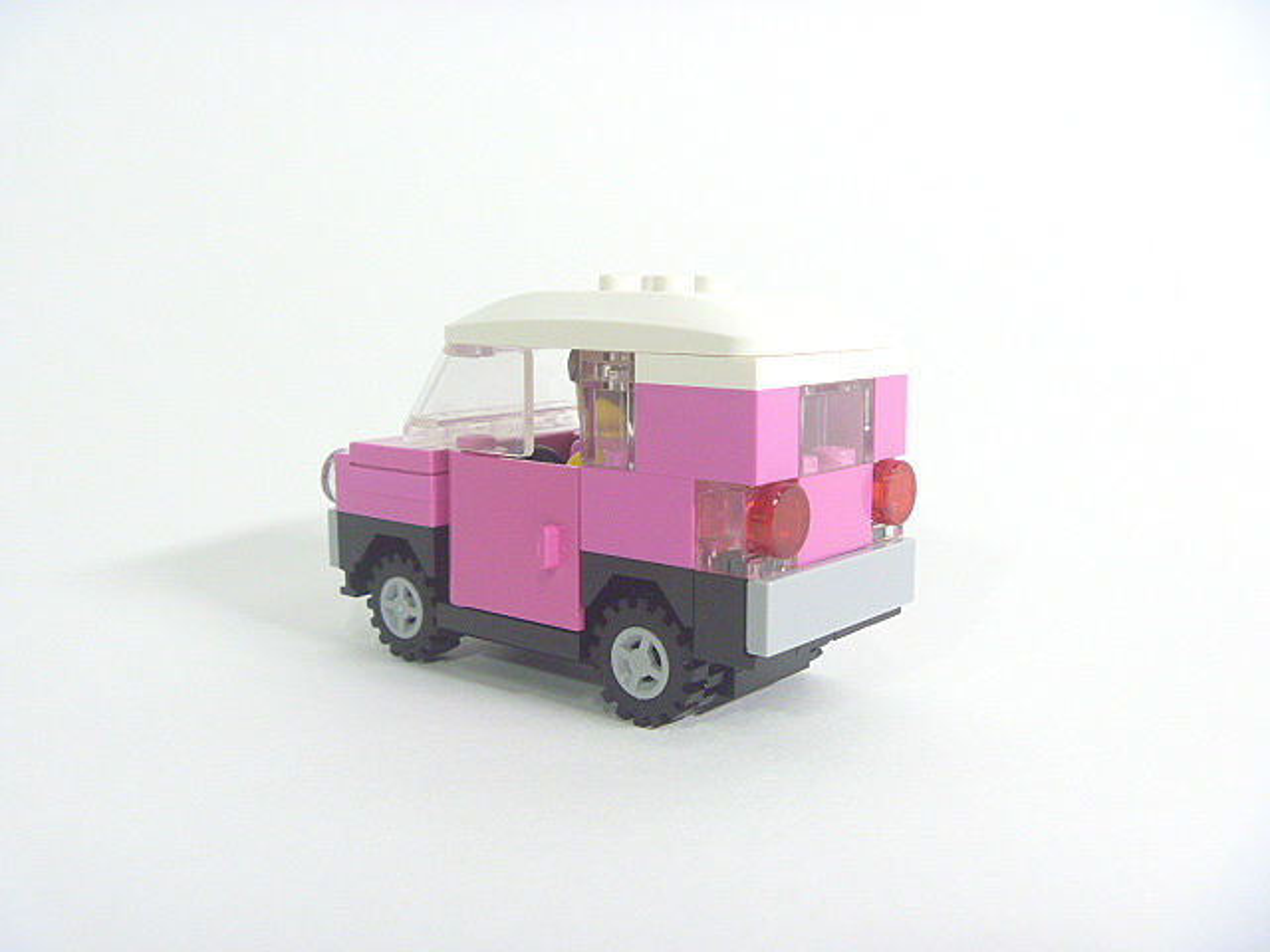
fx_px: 1284
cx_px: 635
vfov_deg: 40.7
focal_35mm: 35
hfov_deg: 52.6
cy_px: 476
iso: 400
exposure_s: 1/30
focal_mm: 6.3
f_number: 3.5
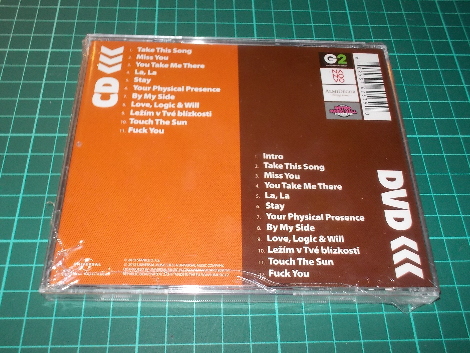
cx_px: 235
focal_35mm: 37
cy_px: 176
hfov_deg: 50.1
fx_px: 502
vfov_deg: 38.7
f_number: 3.7
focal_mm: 5.2
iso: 200
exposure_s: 1/30
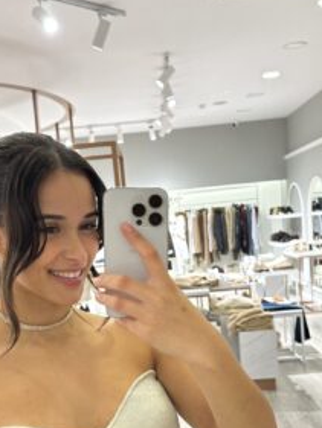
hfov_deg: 29.7
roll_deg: +4.5
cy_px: 298
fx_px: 607
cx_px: 150
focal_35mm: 49
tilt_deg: -6.5
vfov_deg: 38.3
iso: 125
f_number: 1.78
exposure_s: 1/50
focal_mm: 6.86
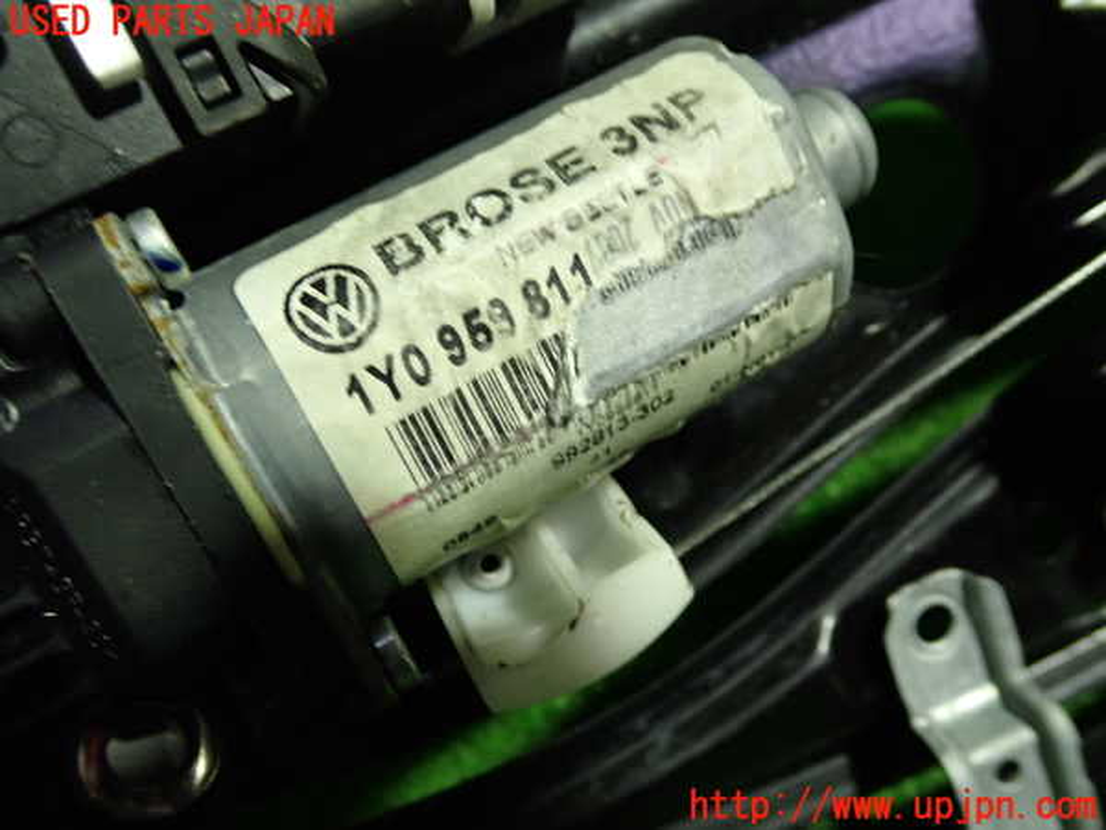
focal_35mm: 30
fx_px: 959
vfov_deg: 46.8
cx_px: 553
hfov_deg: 60.0
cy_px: 415
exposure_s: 1/30
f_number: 2.3
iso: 250
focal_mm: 5.4
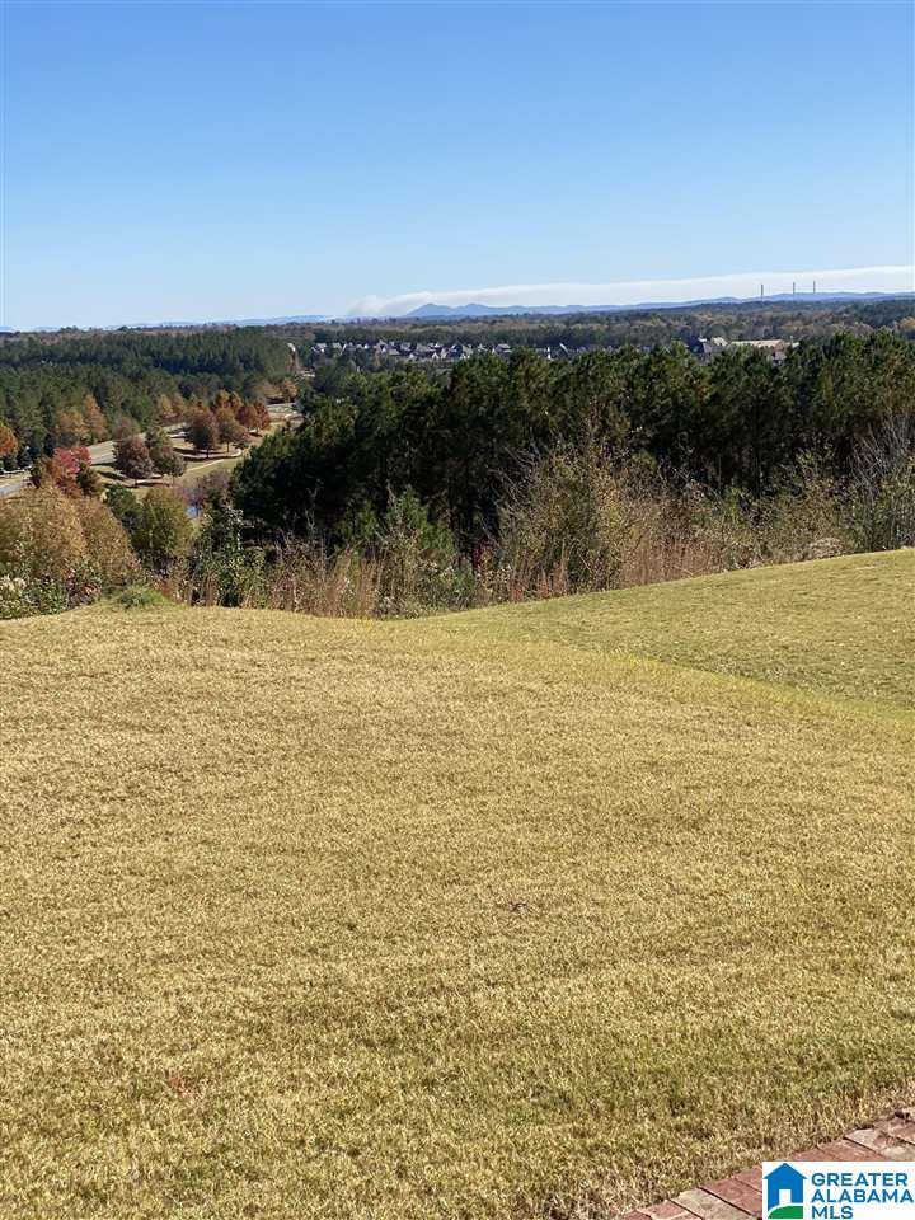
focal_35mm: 52
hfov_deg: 28.0
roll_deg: +3.4
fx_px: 1833
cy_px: 610
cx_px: 458
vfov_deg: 36.8
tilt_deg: -8.3
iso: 20
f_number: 2
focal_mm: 6
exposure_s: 1/1845
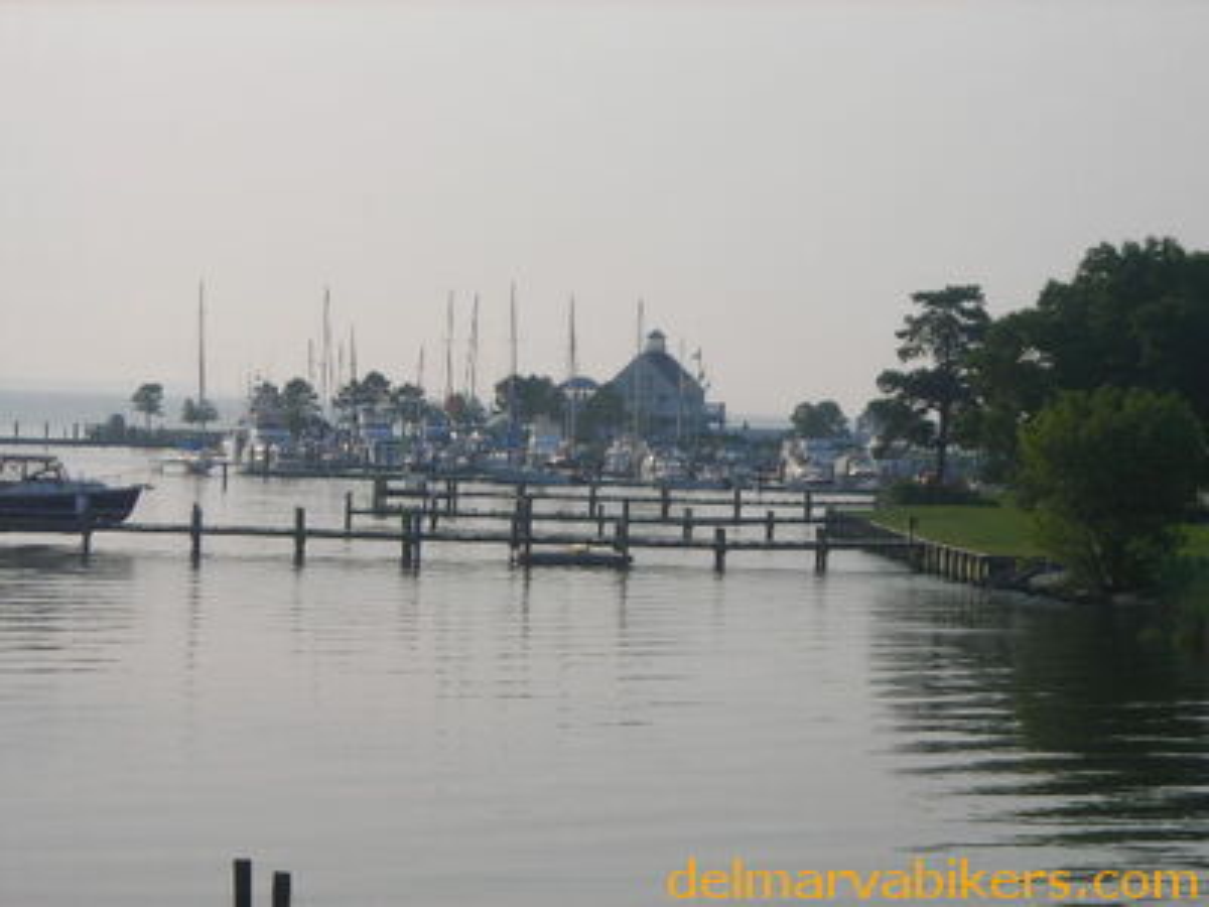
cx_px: 604
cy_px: 454
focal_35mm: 116
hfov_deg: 17.0
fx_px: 4051
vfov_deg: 12.8
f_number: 5.3
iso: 50
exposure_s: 1/350
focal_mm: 19.2
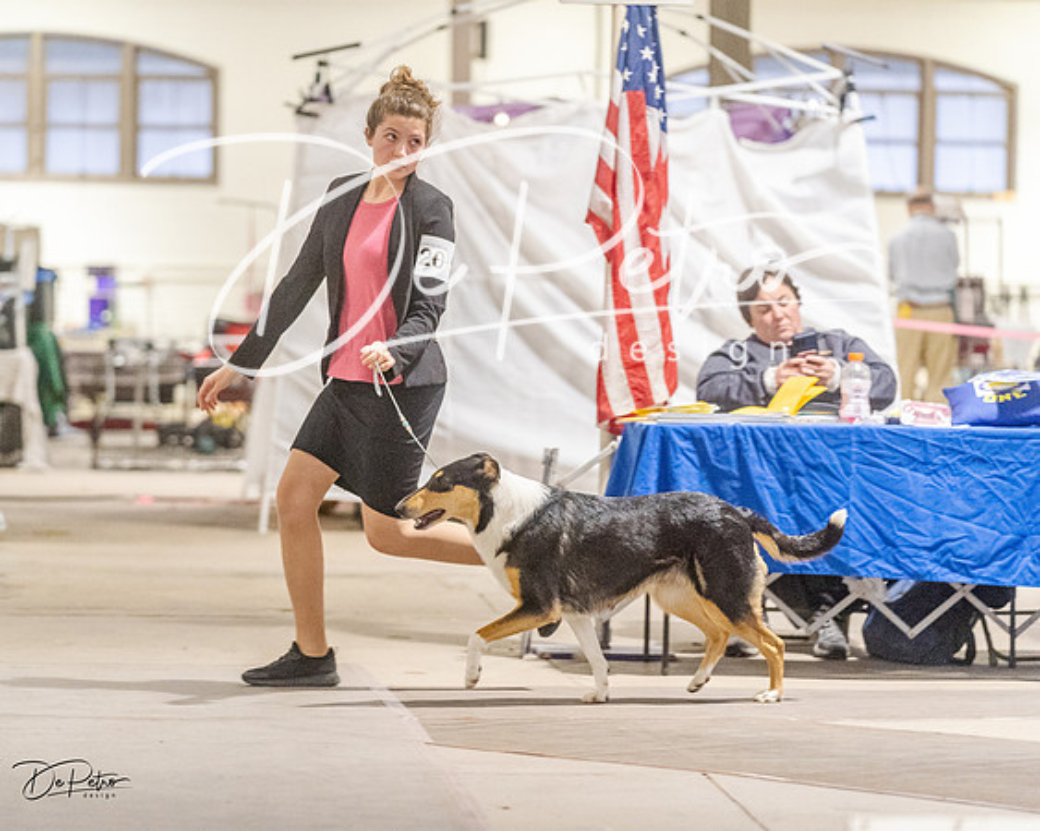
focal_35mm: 152
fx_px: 4678
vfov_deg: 10.2
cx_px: 451
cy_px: 416
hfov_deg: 12.7
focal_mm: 135
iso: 6400
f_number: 3.2
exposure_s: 1/400
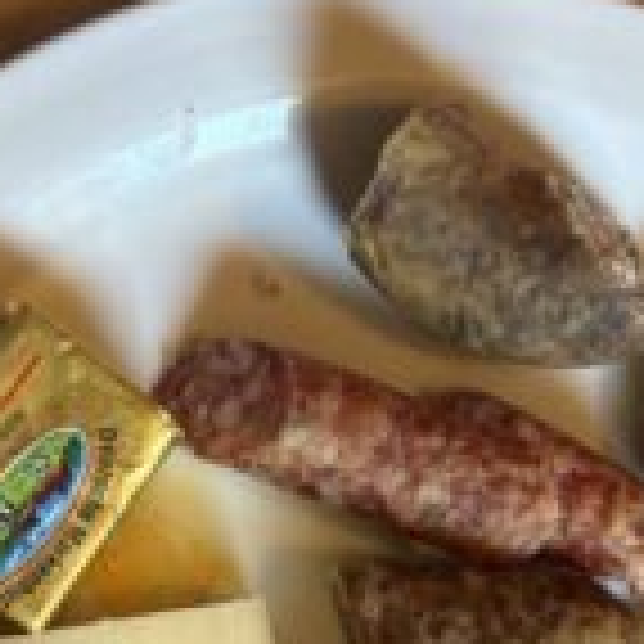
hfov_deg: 22.4
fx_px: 1621
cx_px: 428
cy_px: 829
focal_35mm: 77
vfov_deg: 20.6
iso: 160
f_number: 1.6
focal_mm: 5.96
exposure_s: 1/50
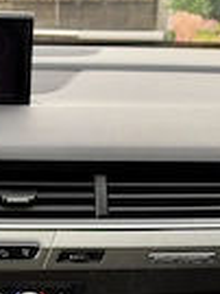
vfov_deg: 17.8
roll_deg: +0.4
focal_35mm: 107
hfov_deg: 13.4
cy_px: 318
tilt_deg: -20.8
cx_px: -41
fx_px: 908
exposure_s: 1/121
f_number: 1.8
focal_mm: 6.93
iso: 160
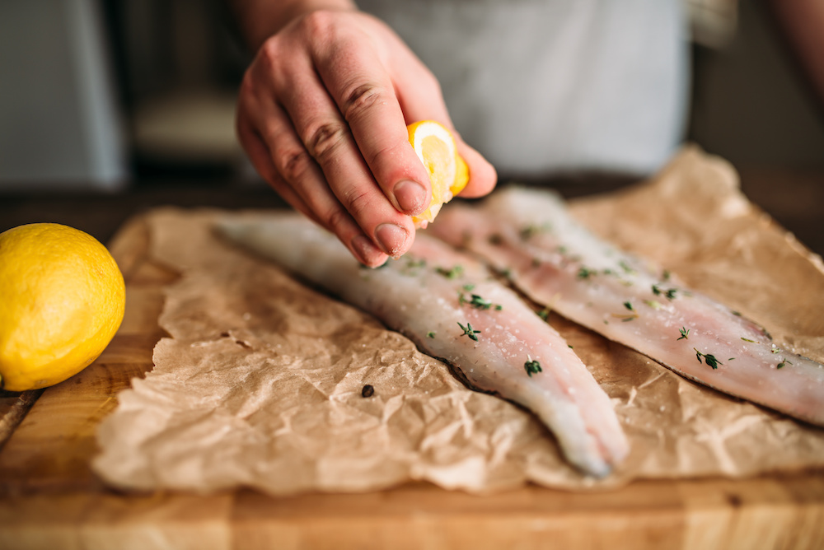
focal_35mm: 35
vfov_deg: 37.9
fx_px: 802
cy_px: 275
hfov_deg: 54.4
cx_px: 412
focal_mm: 35
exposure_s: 1/125
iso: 100
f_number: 1.8
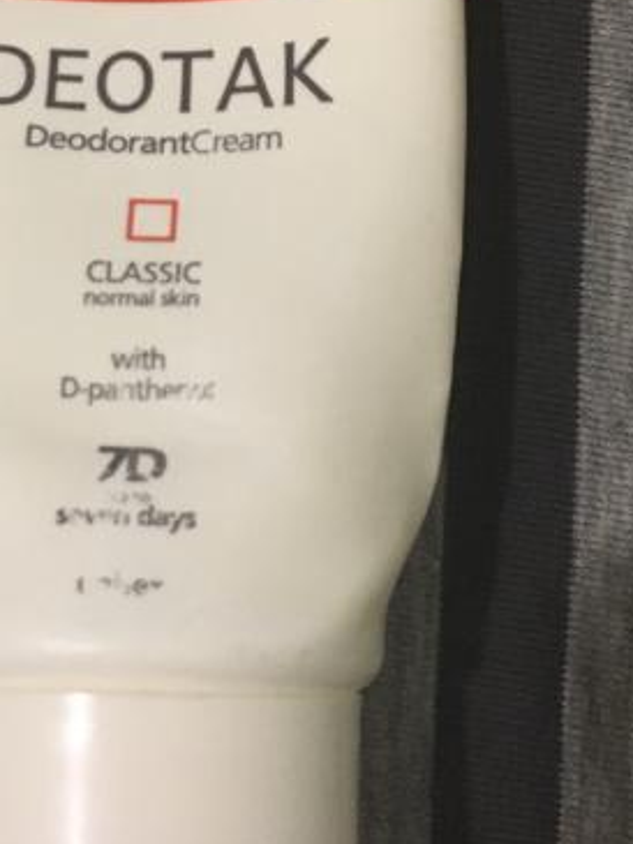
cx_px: 150
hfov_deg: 20.0
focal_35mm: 73
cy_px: 178
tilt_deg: -77.1
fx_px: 1779
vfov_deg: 26.2
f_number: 2.2
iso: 200
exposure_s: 1/17
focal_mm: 4.15
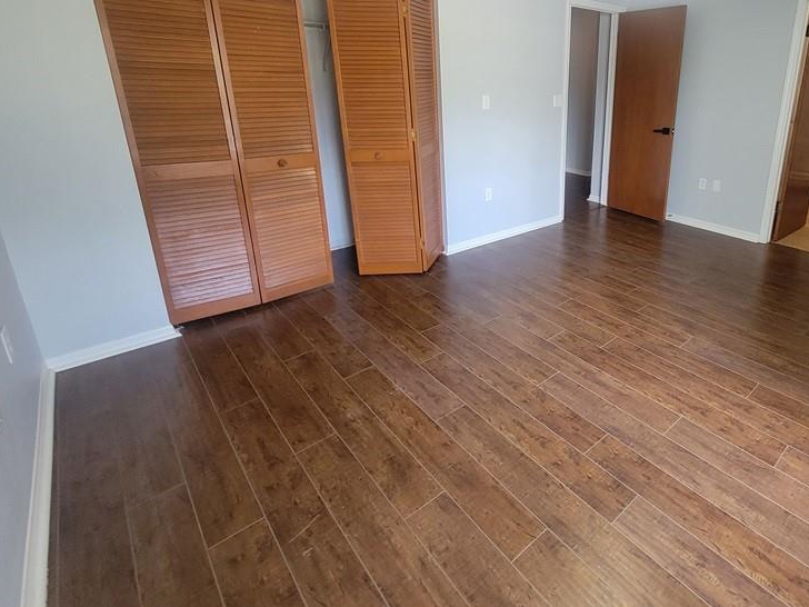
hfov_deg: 84.8
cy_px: 207
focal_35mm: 18
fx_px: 421
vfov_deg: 69.7
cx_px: 538
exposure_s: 1/60
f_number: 2.2
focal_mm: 2.2
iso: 320
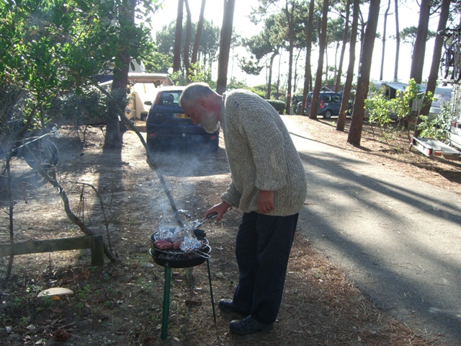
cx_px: 230
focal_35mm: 38
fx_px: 506
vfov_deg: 37.7
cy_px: 173
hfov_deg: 49.0
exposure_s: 1/200
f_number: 2.8
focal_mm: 7.9
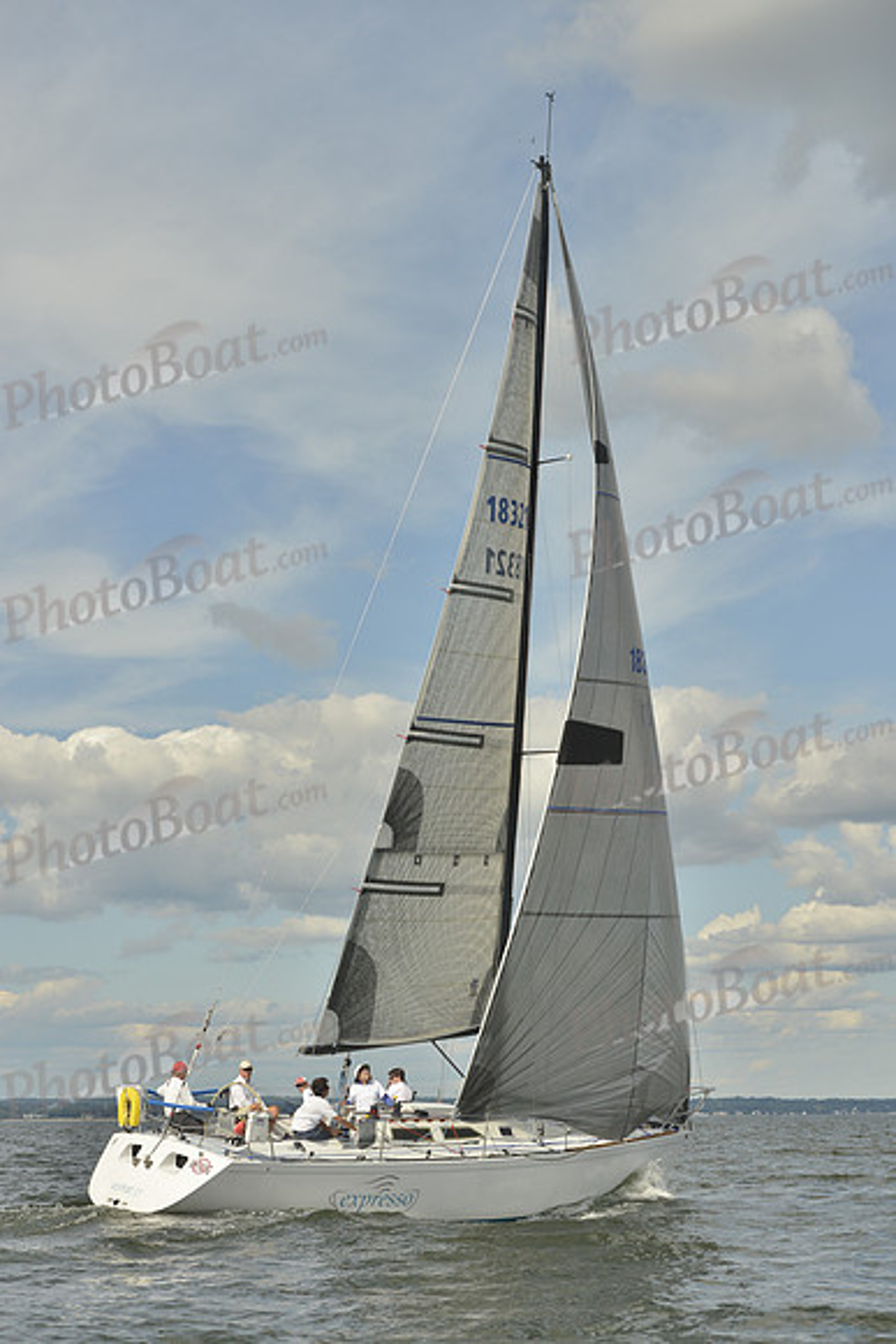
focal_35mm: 70
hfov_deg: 19.5
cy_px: 672
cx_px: 448
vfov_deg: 28.8
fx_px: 2612
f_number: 8
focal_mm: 70
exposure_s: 1/1000
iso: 200
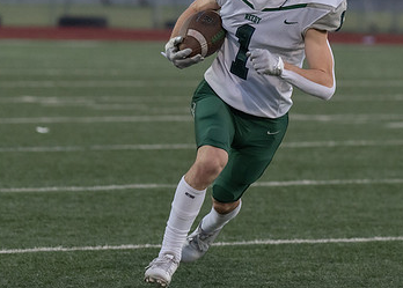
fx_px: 3928
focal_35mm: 343
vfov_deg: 4.2
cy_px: 92
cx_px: 280
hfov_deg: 5.9
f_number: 2.8
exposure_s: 1/1000
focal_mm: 119
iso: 1250
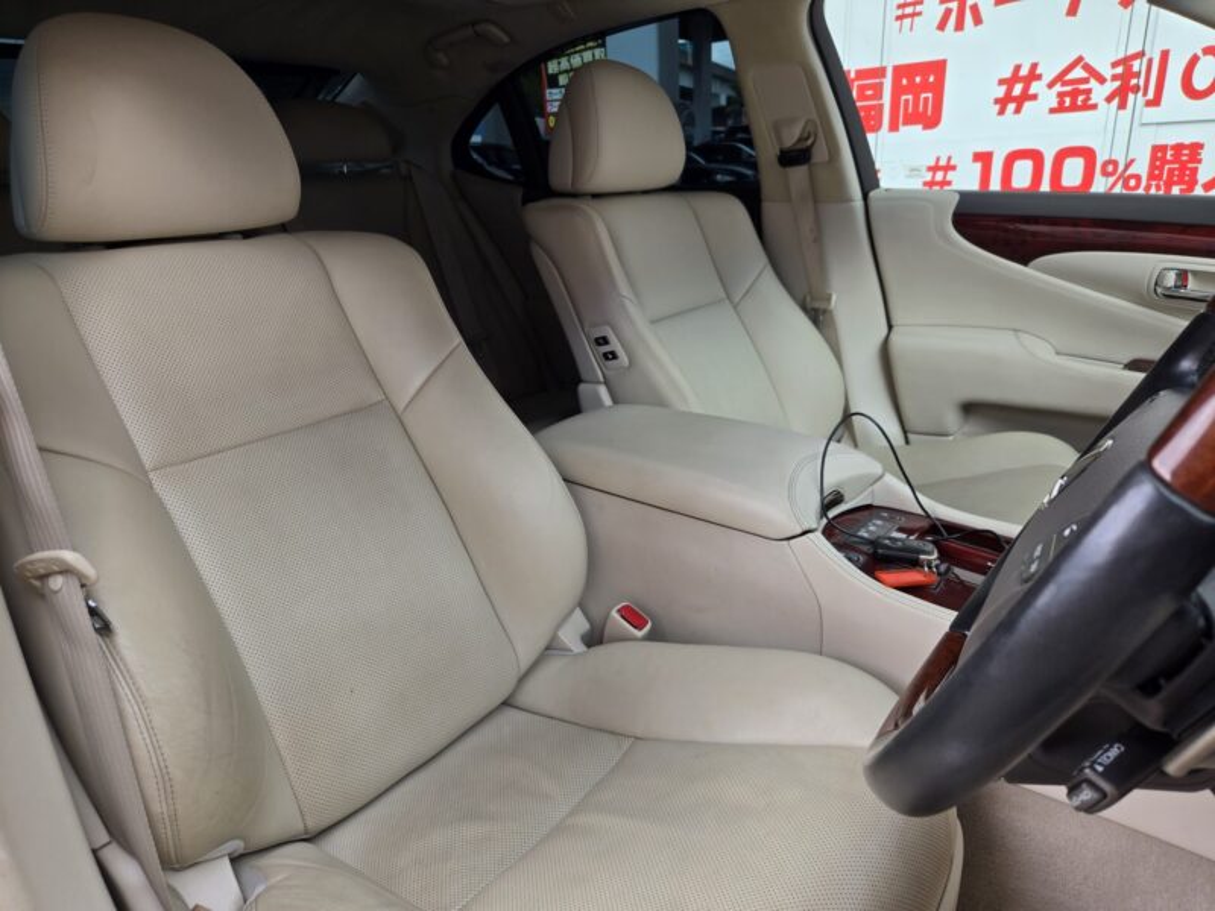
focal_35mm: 23
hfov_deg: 73.9
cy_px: 456
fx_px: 807
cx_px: 608
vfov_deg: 58.9
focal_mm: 5.4
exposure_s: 1/180
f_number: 1.8
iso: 32
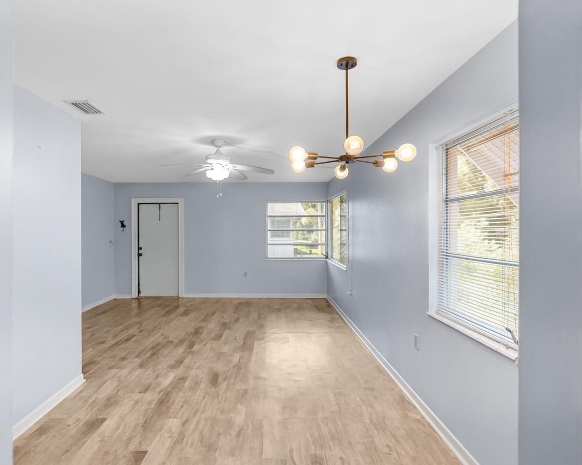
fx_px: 327
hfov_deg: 83.1
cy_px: 240
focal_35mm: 19
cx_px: 268
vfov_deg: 70.8
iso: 1250
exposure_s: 1/200
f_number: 4
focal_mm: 16
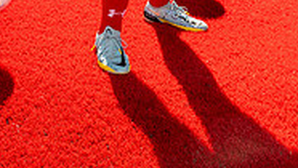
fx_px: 680
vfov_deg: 12.4
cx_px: 155
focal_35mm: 86
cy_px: -171
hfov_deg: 24.7
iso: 100
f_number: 7.1
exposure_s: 1/250
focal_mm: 34
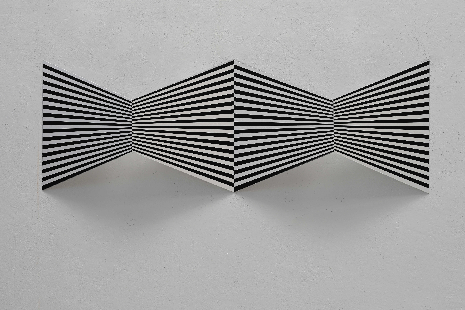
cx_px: 232
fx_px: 646
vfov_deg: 27.0
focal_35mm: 50
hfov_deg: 39.6
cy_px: 155
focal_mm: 50
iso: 400
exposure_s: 1/250
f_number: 3.5
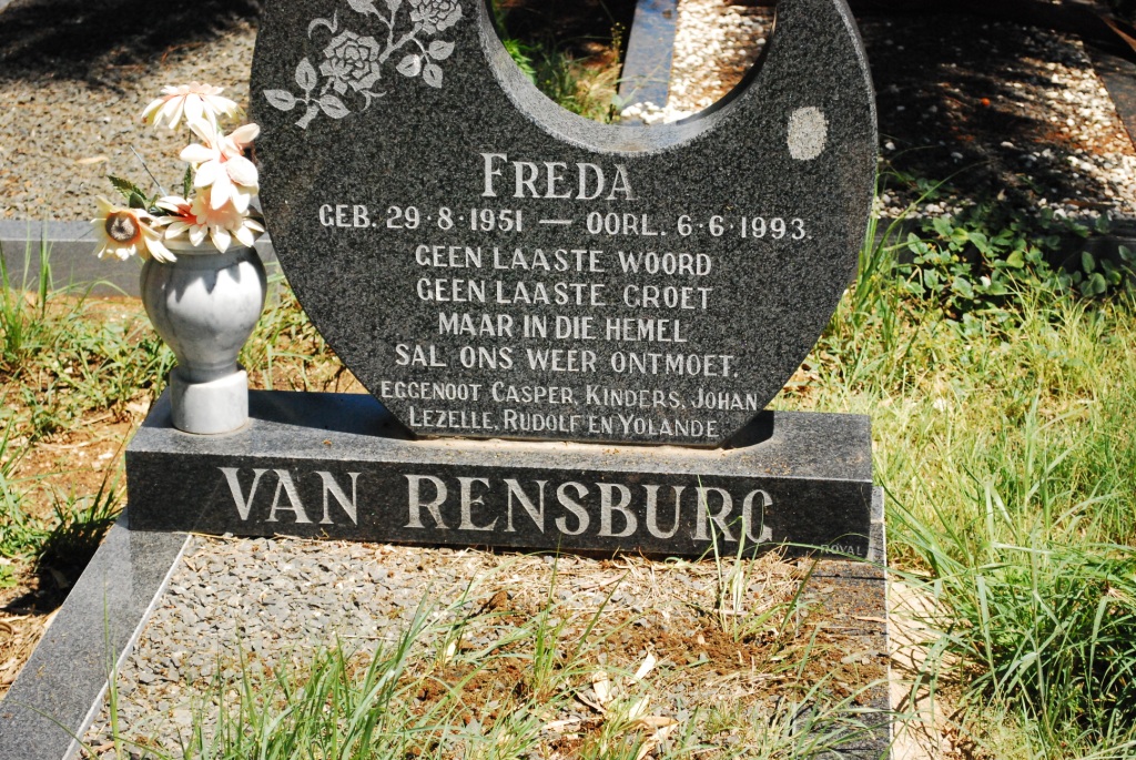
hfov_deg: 24.6
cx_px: 568
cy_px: 380
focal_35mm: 82
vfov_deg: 16.6
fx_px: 2606
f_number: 5.6
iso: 1600
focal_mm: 55
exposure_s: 1/4000
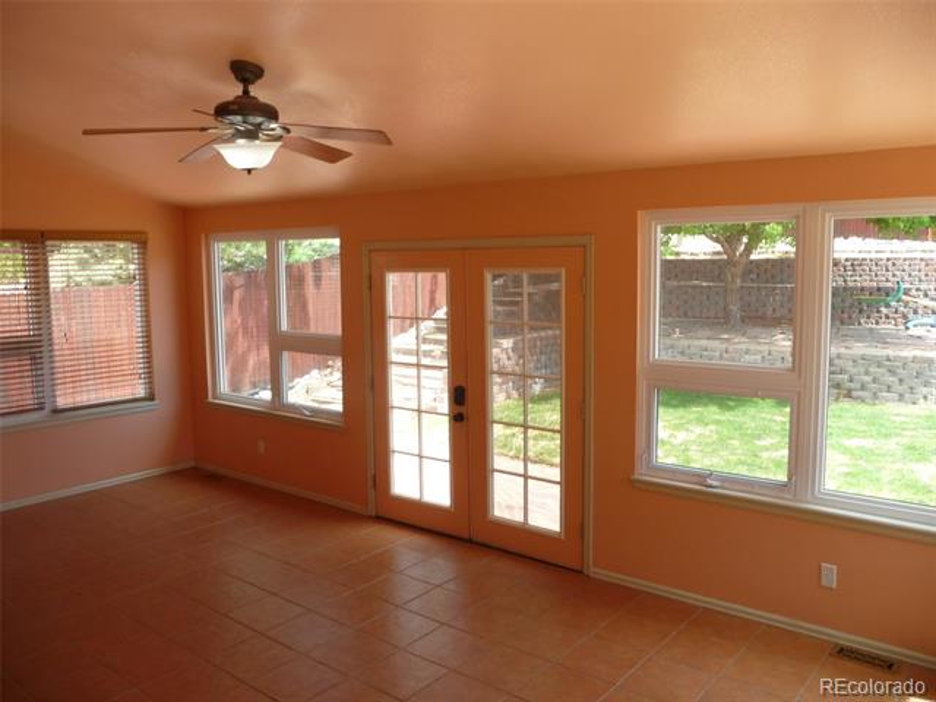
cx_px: 468
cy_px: 351
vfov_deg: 49.7
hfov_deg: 63.4
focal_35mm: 28
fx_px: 757
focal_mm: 4.7
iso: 100
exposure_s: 1/100
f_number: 3.3
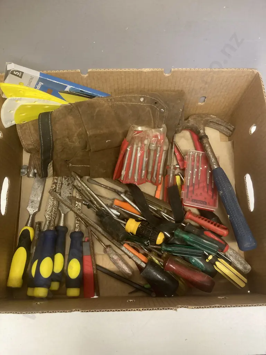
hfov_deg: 49.7
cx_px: 133
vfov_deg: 63.4
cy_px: 178
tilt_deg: -71.0
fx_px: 287
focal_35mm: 28
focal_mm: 3.99
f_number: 1.8
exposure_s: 1/50
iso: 200
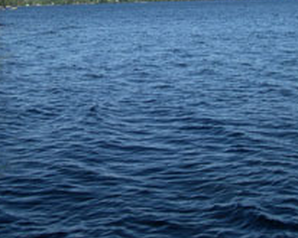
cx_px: 145
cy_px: 33
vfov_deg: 20.9
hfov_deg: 26.4
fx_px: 635
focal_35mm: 72
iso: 100
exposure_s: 1/176
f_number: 7.6
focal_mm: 8
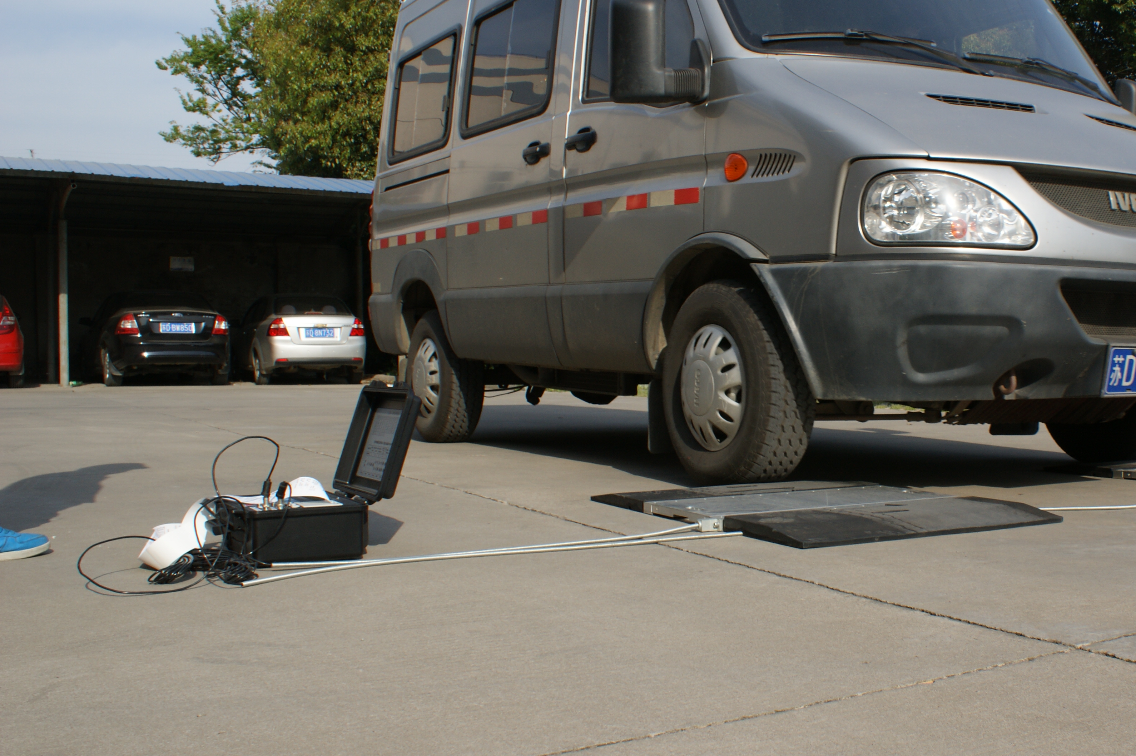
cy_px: 387
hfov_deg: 48.2
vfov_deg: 34.2
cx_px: 810
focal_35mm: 39
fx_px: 1230
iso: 100
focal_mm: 18
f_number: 10
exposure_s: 1/200
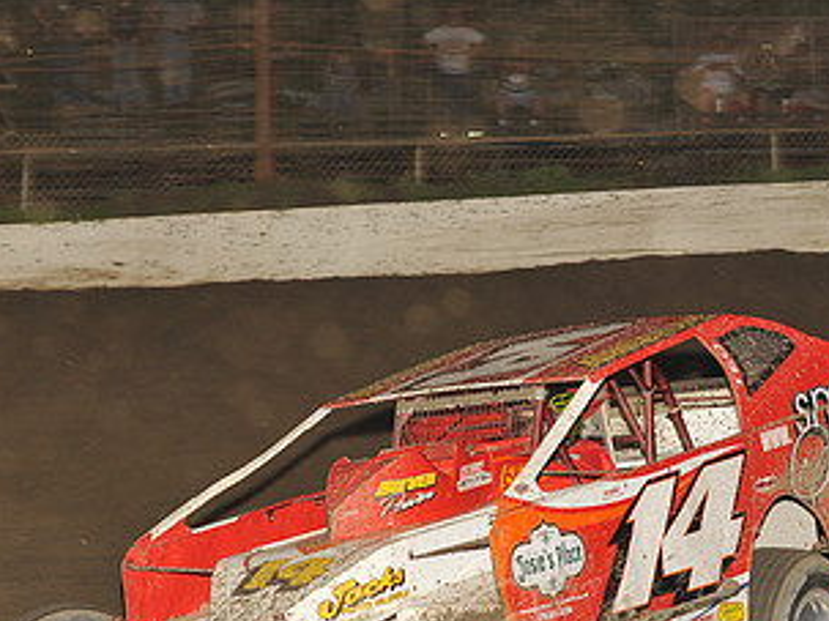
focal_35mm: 147
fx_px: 3519
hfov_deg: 13.4
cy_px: 438
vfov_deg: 10.1
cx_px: 479
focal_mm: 80
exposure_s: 1/320
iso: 1000
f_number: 7.1
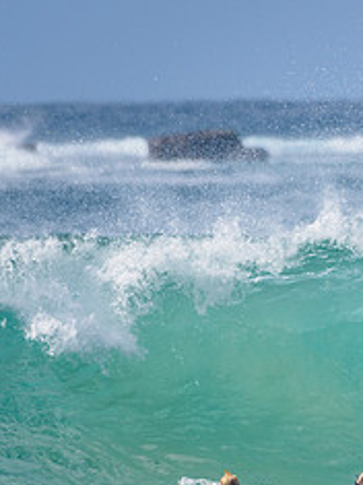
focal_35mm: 1457
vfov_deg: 1.4
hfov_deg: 1.0
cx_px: 448
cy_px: 390
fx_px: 20390
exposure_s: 1/2000
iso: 110
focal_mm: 500
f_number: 5.6
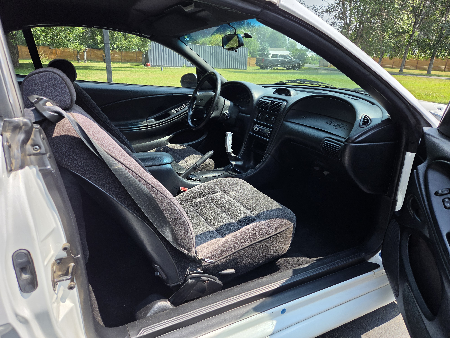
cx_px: 225
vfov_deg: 58.9
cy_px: 169
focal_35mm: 23
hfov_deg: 73.9
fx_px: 299
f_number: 1.8
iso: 80
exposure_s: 1/2708
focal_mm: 5.4
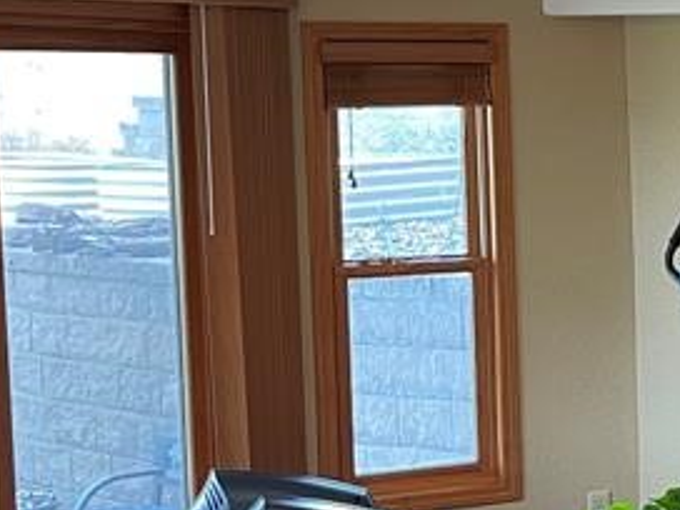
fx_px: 1925
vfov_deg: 15.1
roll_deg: +0.3
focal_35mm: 98
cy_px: 215
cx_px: 1132
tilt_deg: -4.9
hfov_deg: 17.2
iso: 320
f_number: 1.6
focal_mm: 5.1
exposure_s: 1/60
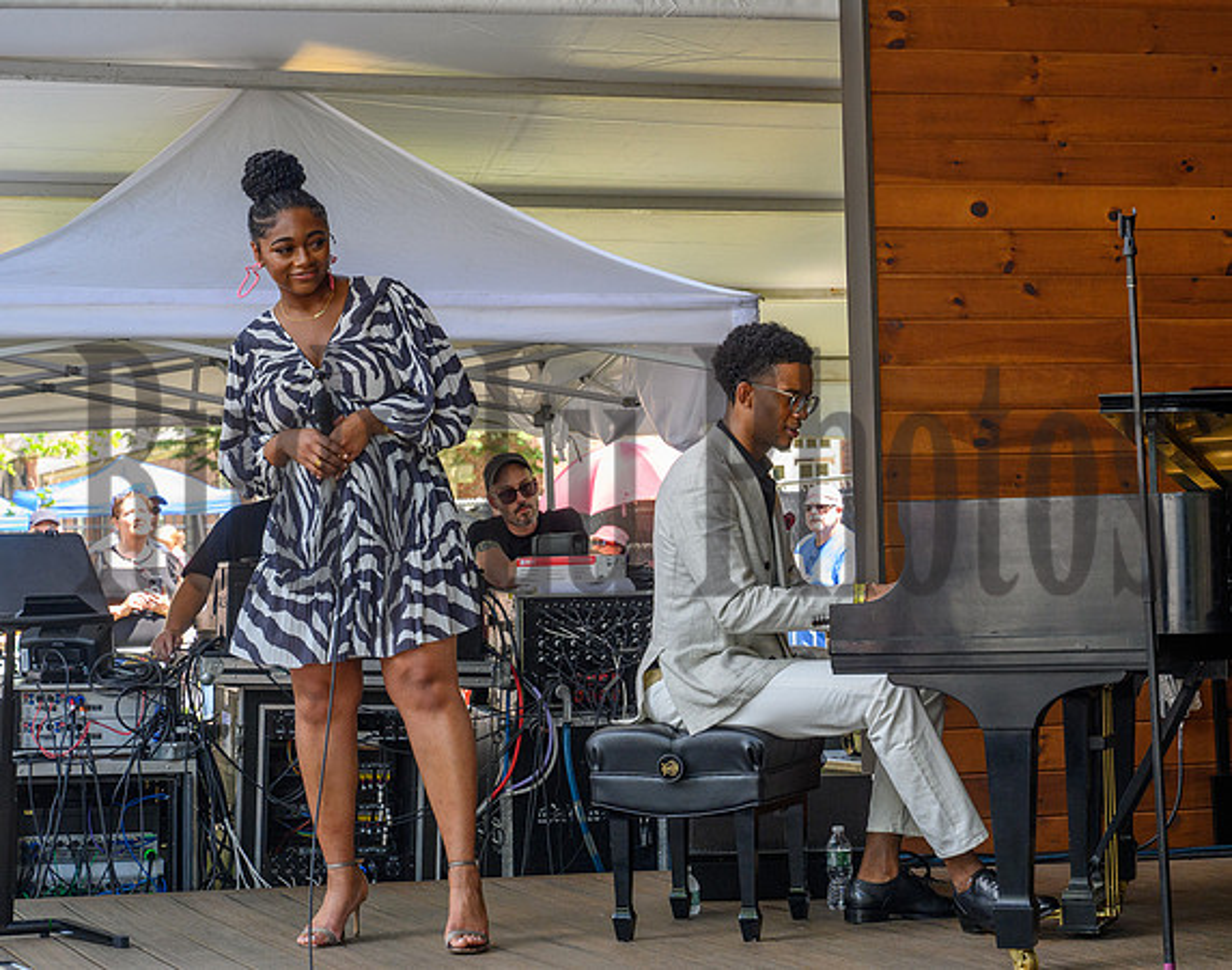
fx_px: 2828
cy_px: 485
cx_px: 642
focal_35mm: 78
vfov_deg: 19.4
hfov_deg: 24.6
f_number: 5.6
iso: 1600
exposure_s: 1/640
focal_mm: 70
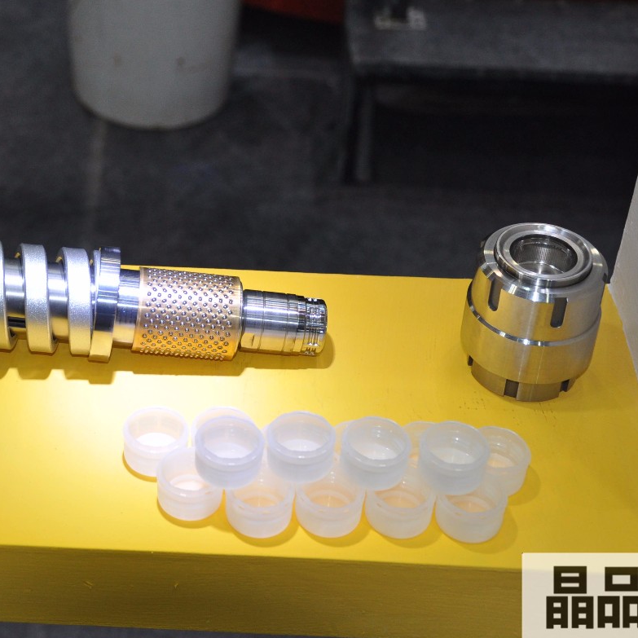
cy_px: 223
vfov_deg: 22.1
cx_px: 140
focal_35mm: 78
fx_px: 1626
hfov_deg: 21.9
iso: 400
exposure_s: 1/160
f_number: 4.2
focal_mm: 30
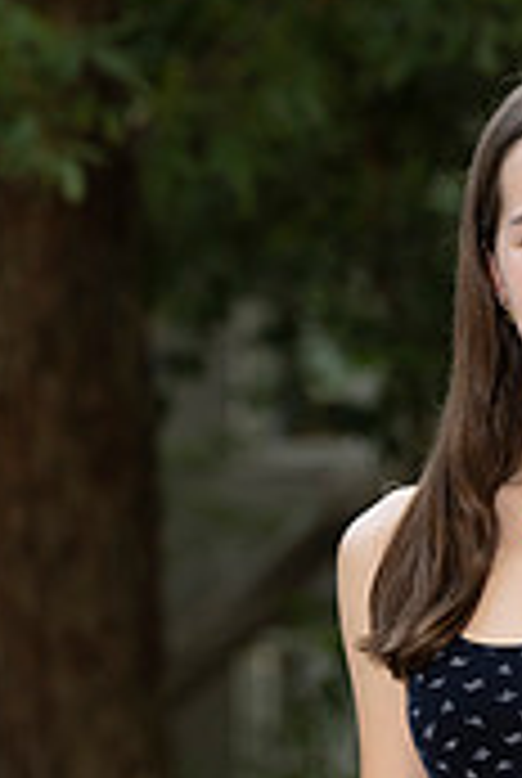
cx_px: 536
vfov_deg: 4.0
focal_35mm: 519
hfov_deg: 2.7
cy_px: 621
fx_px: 11242
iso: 1250
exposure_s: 1/200
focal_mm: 200
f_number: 8
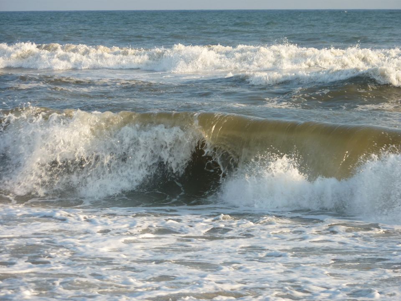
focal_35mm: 169
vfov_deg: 8.8
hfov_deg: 11.7
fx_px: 1958
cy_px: 150
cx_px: 200
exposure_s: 1/200
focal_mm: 27.8
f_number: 4.5
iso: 80
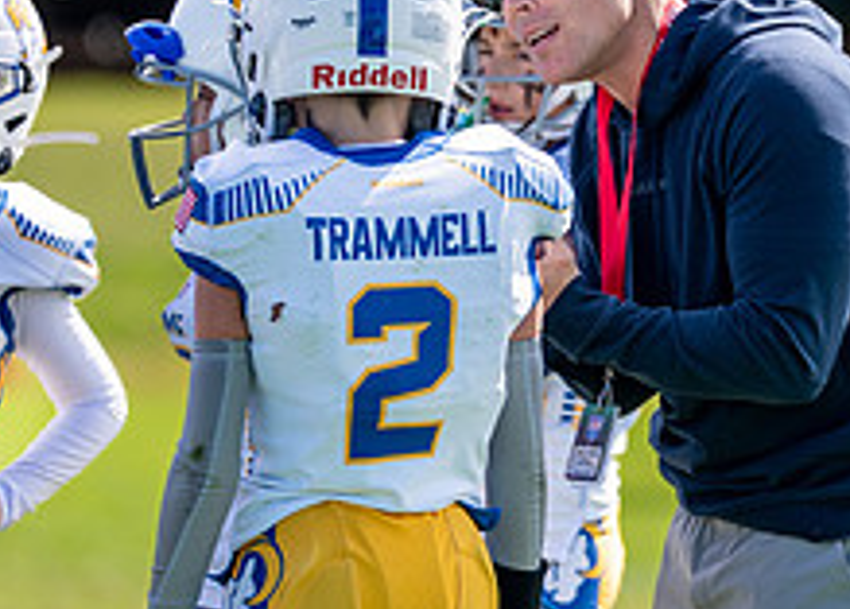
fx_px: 17306
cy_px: 205
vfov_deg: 2.0
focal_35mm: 716
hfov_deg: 2.8
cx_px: 826
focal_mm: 200
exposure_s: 1/2500
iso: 160
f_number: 2.8
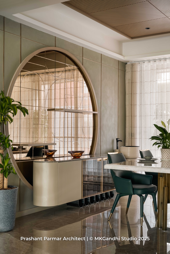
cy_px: 127
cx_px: 85
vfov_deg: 42.7
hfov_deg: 29.2
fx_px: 326
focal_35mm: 46
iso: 160
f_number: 11
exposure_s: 2.5
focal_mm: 46
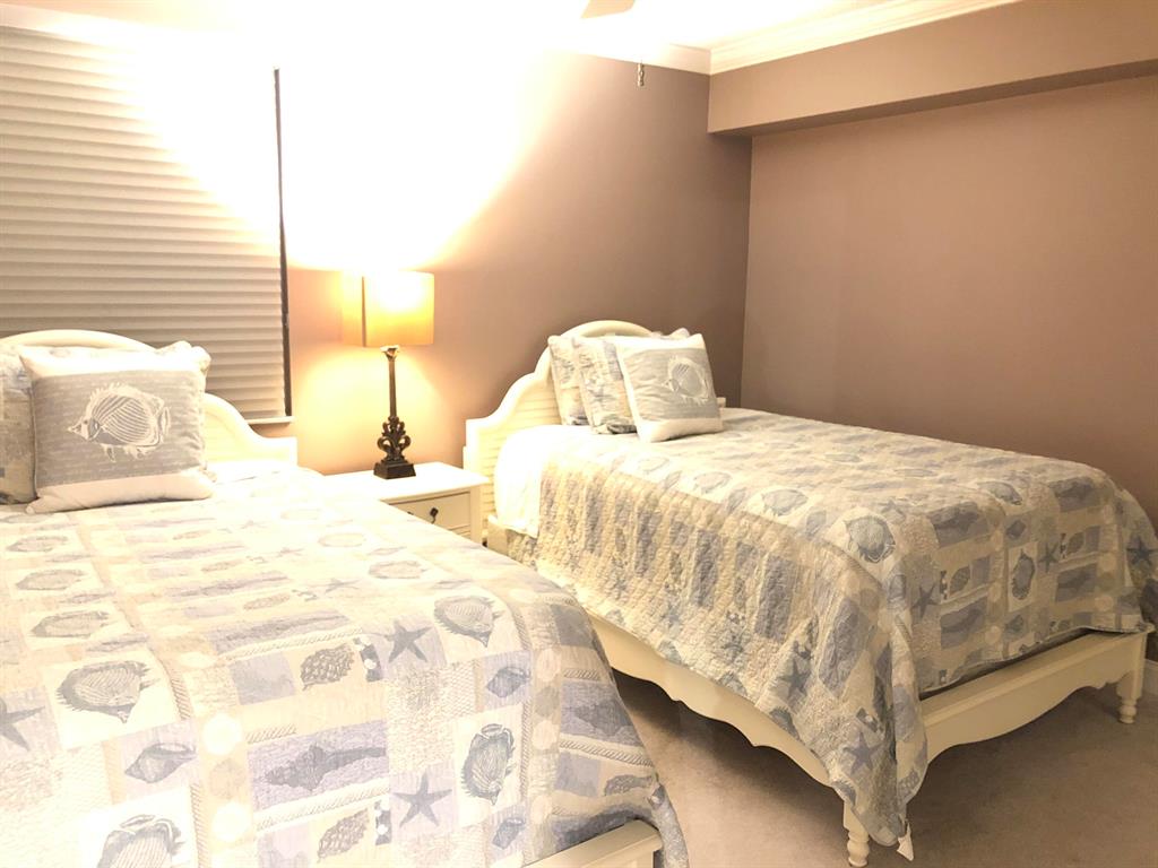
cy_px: 434
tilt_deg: -8.4
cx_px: 579
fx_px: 937
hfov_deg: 63.4
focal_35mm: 28
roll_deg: -1.8
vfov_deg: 49.7
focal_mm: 3.99
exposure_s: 1/4
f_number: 1.8
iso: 250
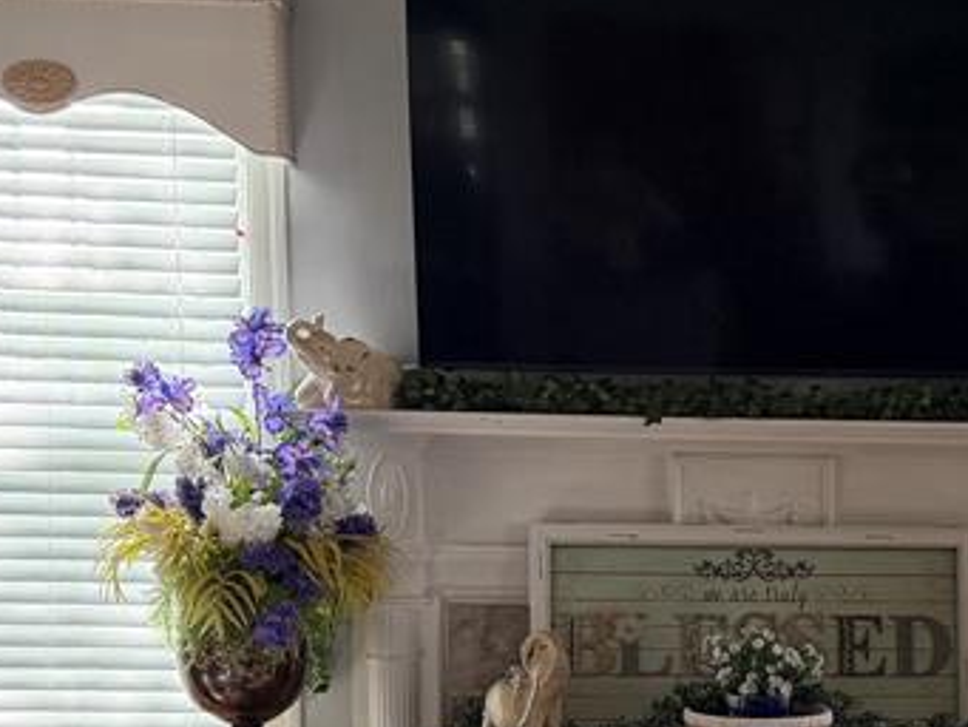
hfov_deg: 26.3
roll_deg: -1.7
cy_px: 716
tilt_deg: -7.9
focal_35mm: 72
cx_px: 843
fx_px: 2014
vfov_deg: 19.9
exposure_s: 1/63
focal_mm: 6.76
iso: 200
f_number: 1.78
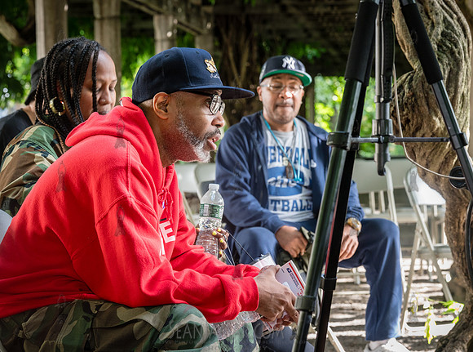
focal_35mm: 101
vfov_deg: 14.5
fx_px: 1377
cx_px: 266
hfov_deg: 19.5
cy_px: 177
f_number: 7.1
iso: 1250
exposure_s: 1/60
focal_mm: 89
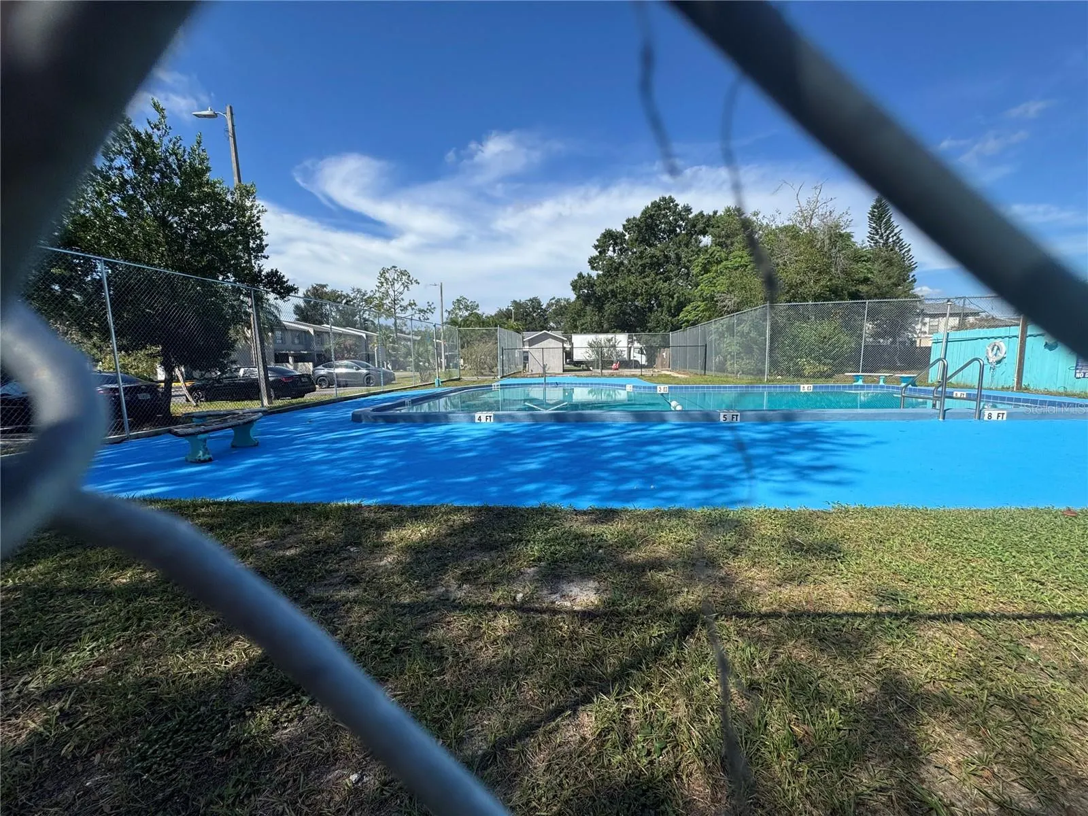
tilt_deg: -6.8
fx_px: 440
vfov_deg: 85.7
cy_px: 408
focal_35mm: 14
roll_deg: +0.9
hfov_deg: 102.1
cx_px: 544
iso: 50
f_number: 2.2
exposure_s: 1/1709
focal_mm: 2.22
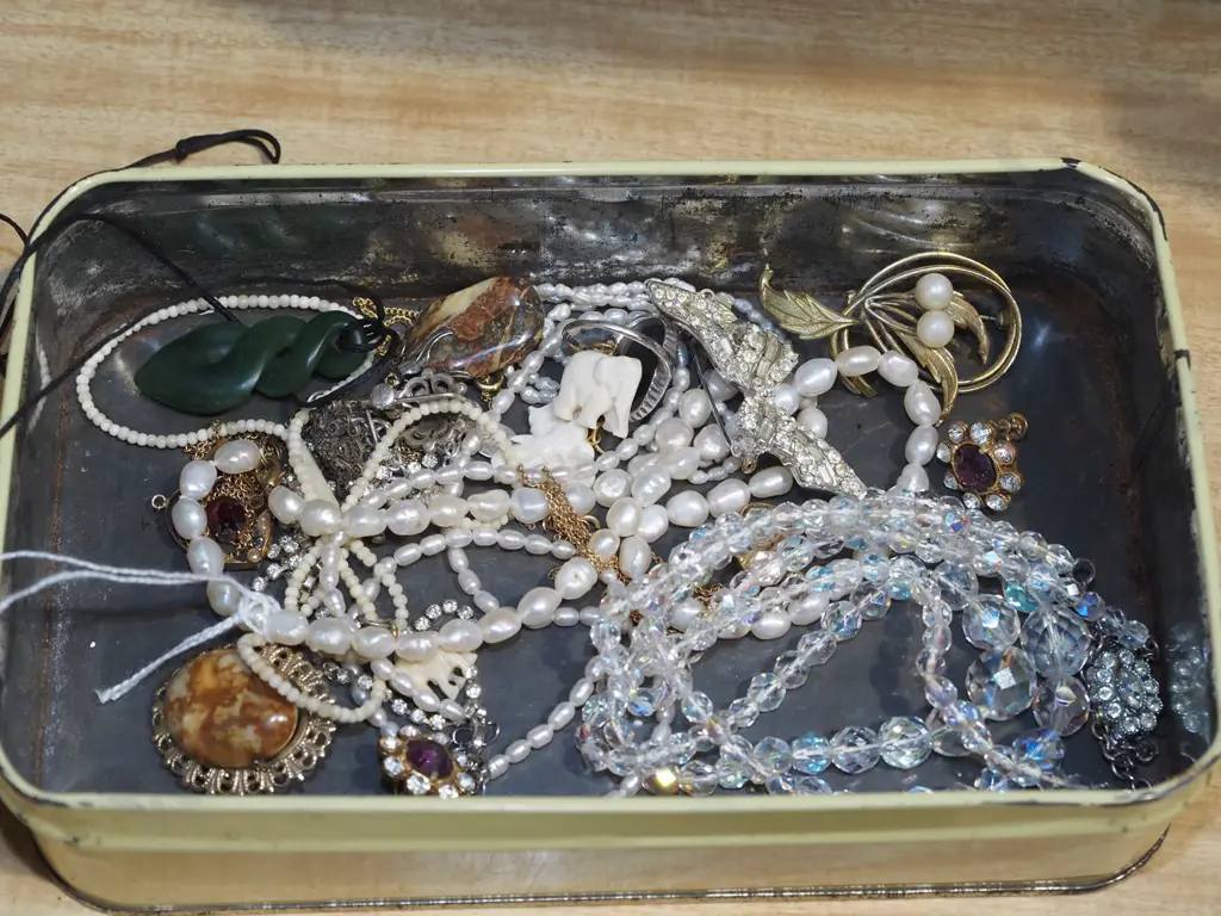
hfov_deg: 27.8
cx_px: 610
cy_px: 458
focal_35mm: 70
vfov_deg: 21.0
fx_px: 2469
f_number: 5.6
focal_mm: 35
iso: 1000
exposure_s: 1/160
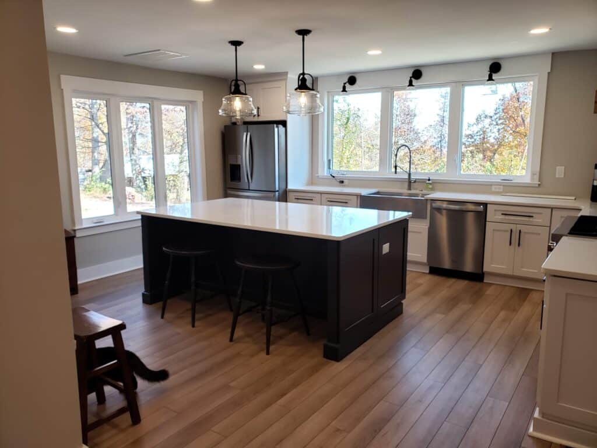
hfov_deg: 67.3
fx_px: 448
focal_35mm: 26
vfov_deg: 53.1
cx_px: 298
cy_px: 224
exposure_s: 1/60
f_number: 2.4
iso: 100
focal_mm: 4.3
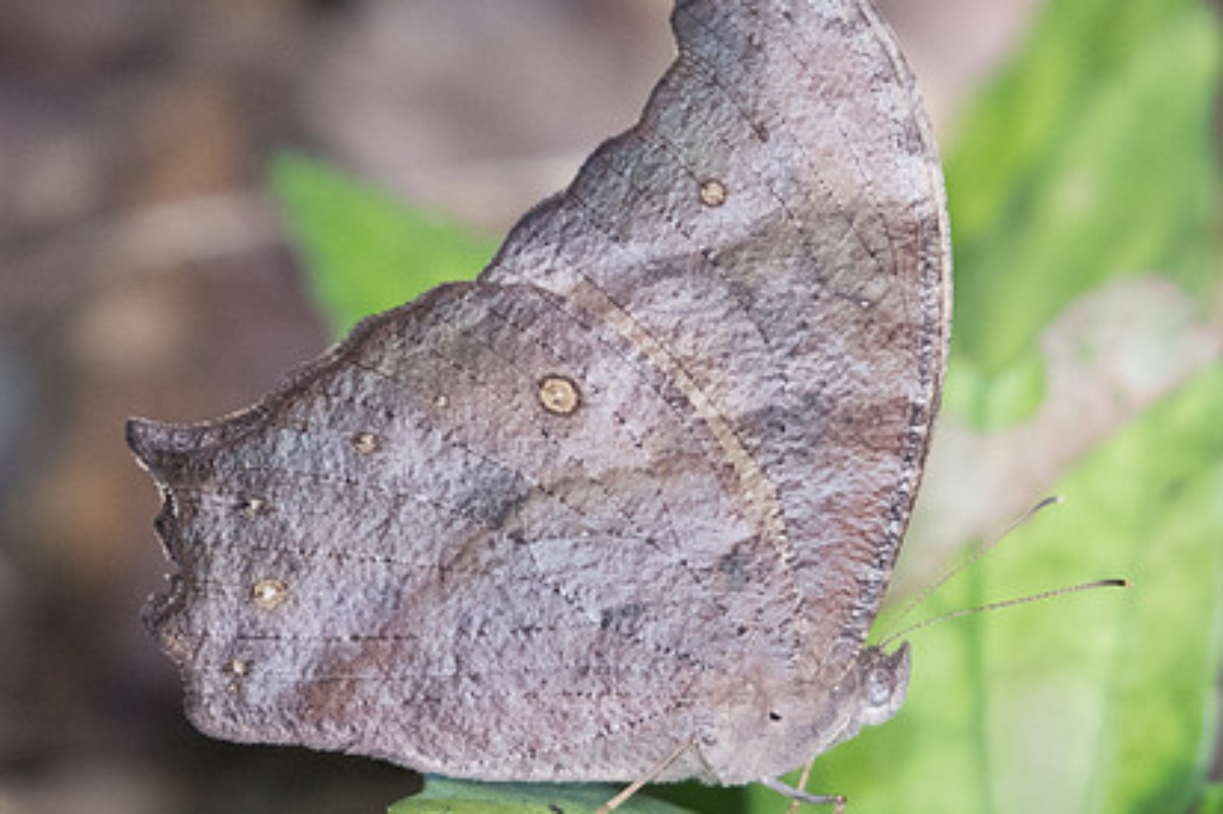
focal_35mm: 1405
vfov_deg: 1.0
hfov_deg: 1.5
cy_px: 407
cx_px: 726
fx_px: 47709
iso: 1250
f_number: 6.3
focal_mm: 400
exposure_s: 1/250
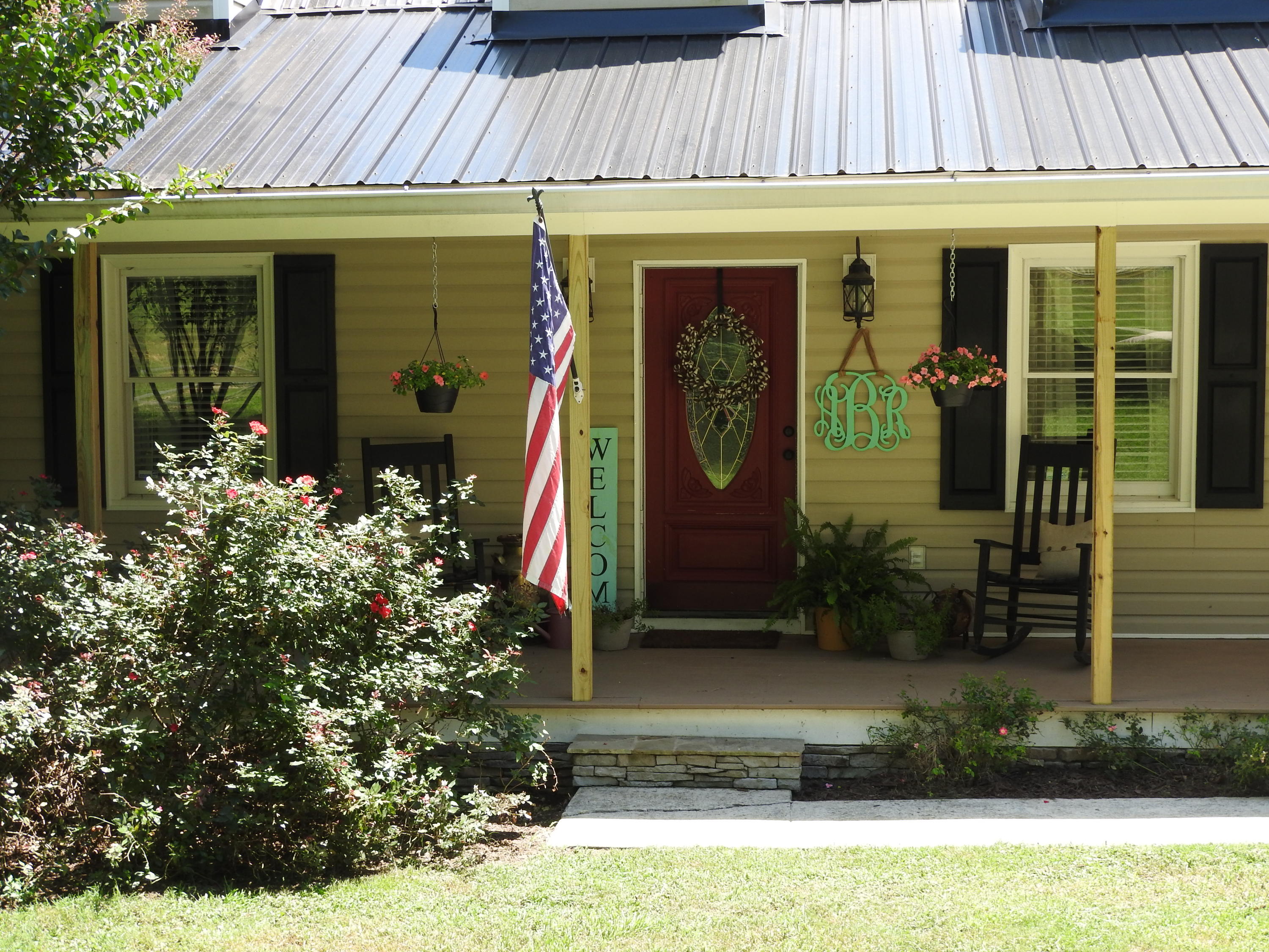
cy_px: 476
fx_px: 2016
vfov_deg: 26.6
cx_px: 634
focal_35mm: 55
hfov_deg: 34.9
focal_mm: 9.9
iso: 100
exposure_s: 1/200
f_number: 4
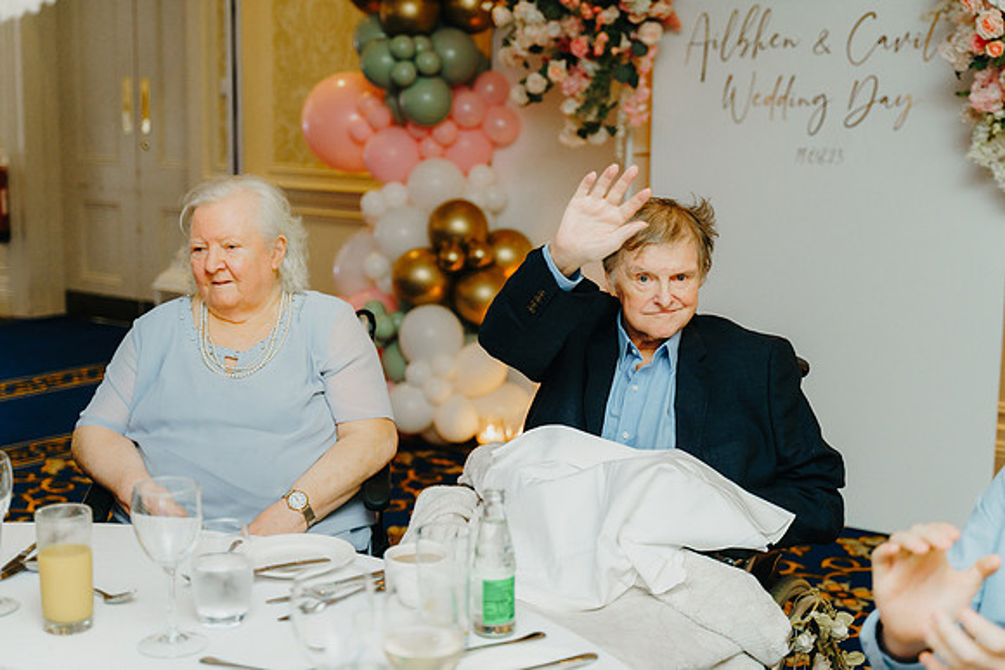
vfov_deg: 26.0
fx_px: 1452
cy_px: 335
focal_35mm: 52
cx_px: 502
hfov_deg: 38.2
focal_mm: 52
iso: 1250
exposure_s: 1/200
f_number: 2.8
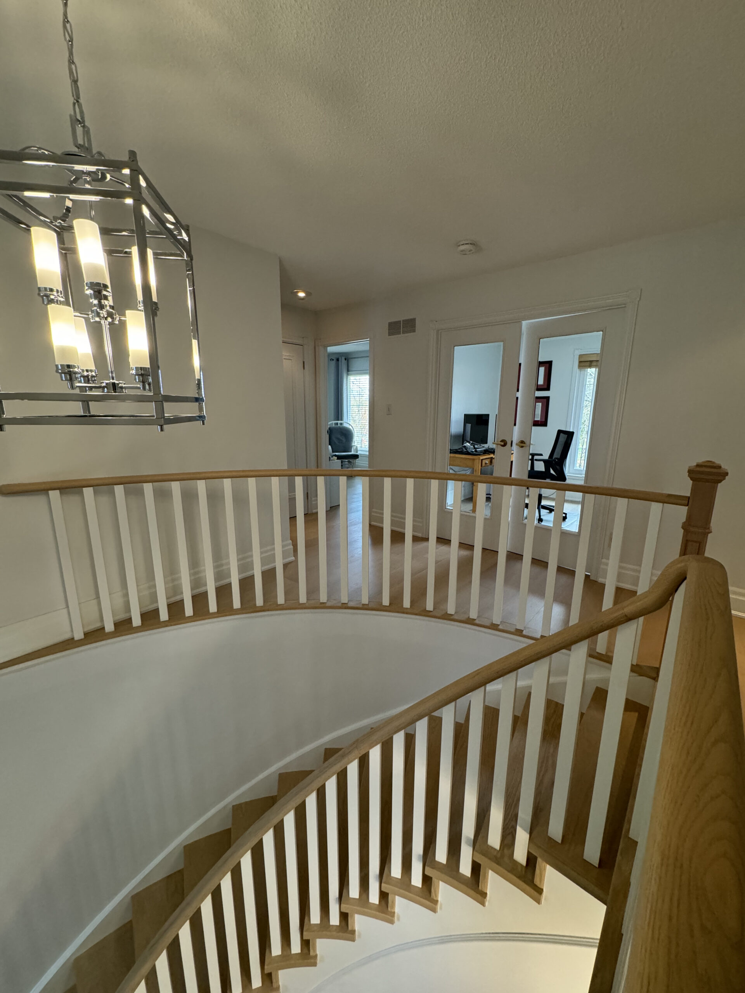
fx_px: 402
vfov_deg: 102.1
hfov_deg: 85.7
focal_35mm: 14
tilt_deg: -12.3
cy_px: 496
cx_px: 372
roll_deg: -0.8
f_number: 2.2
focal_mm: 2.22
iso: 320
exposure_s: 1/120
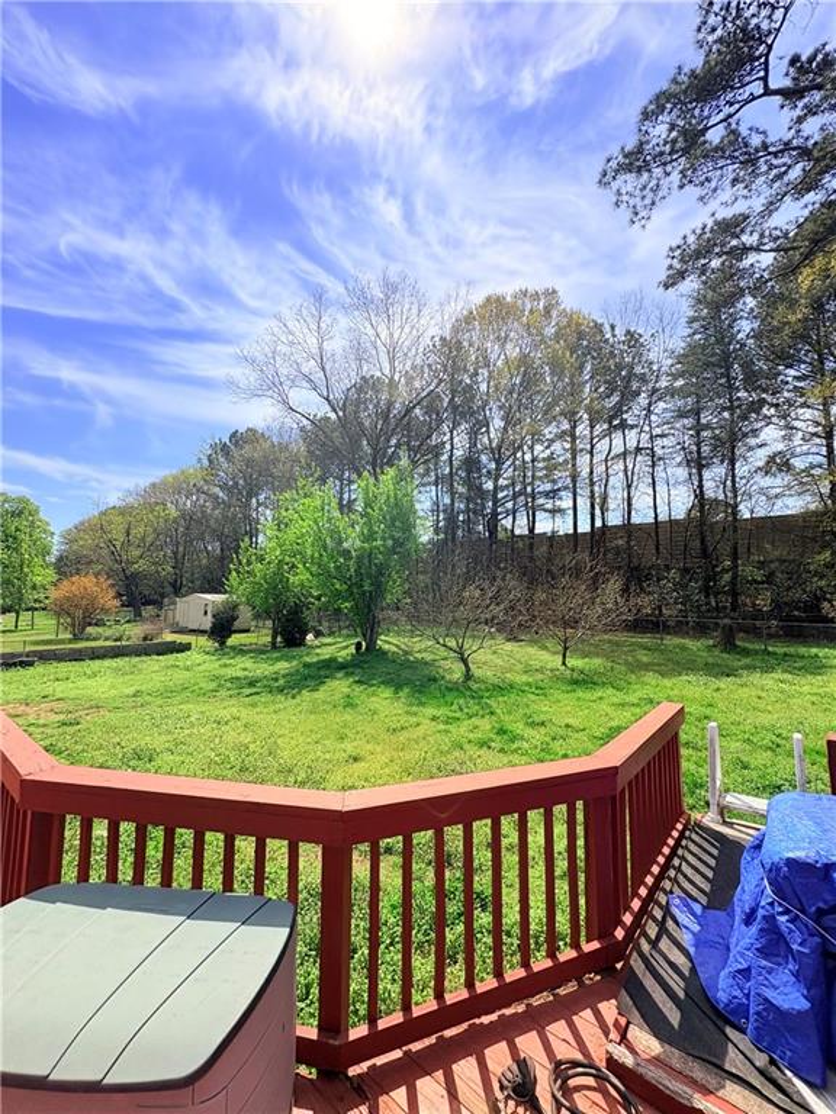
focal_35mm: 14
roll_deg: -1.1
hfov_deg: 85.7
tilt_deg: +6.5
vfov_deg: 102.1
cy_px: 557
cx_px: 418
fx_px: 451
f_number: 2.2
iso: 64
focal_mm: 2.22
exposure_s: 1/1976
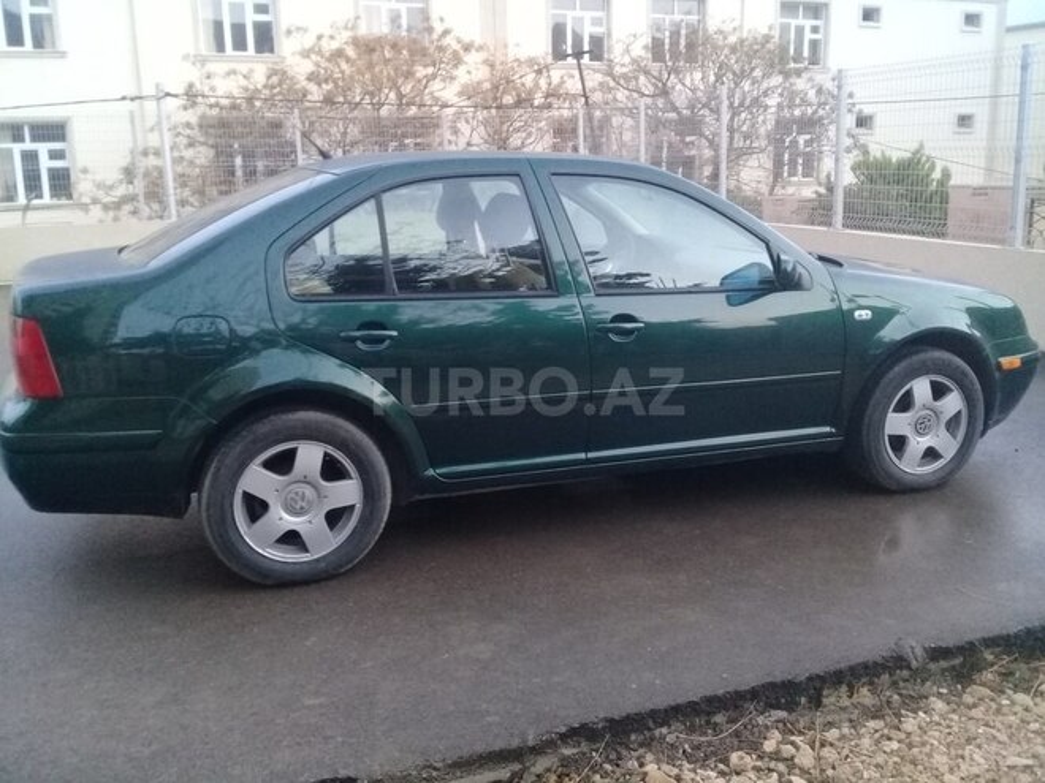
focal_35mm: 31
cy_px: 392
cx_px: 522
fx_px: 936
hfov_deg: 58.4
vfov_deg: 45.4
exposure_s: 1/17
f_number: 2.2
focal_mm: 3.3
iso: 250
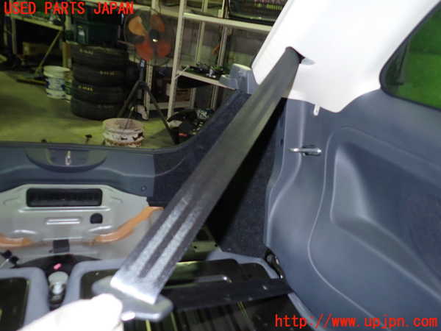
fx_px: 318
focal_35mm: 25
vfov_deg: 54.9
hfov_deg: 69.4
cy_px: 166
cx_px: 220
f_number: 2
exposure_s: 1/30
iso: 200
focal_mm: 4.5
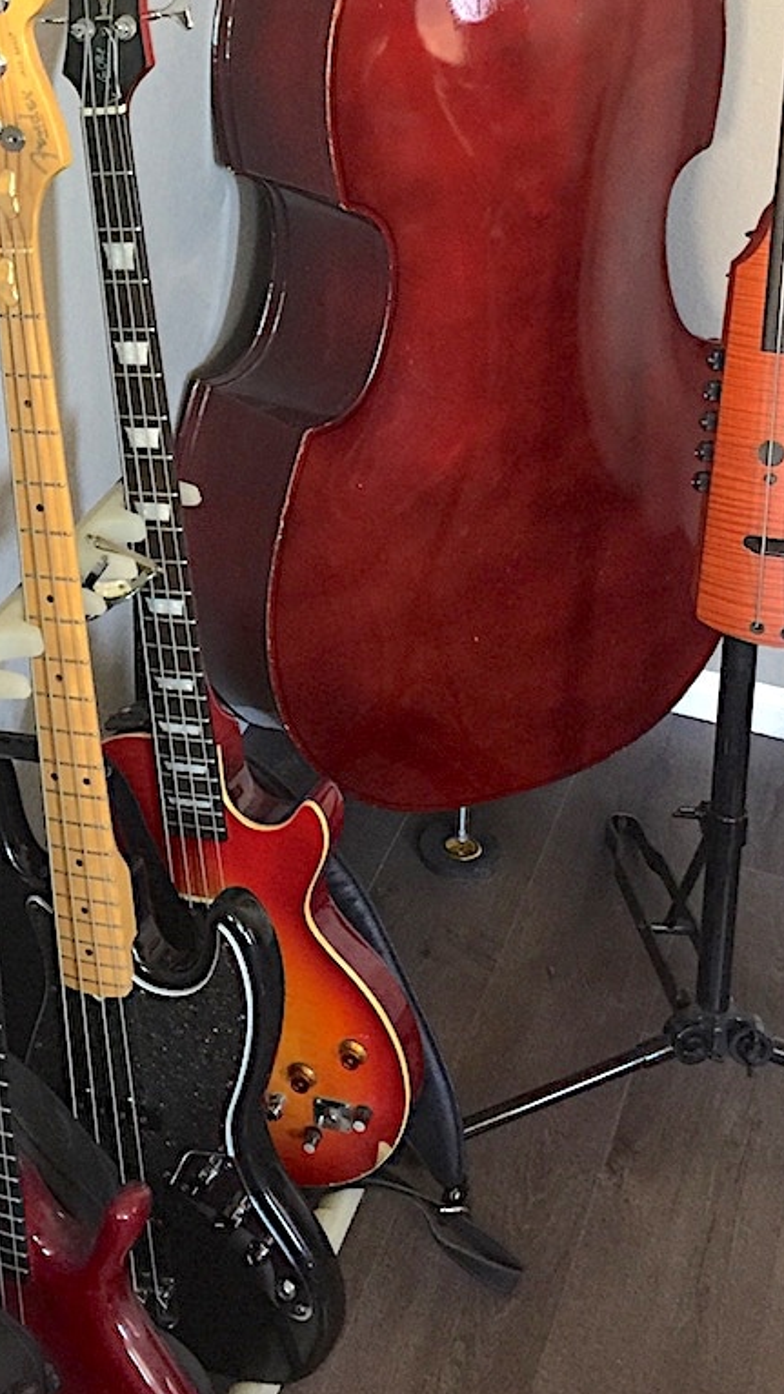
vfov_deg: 36.8
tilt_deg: -25.1
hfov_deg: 21.4
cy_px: 325
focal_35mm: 55
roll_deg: +0.9
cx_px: 89
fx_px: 2032
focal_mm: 4.15
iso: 80
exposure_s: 1/4
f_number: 2.2
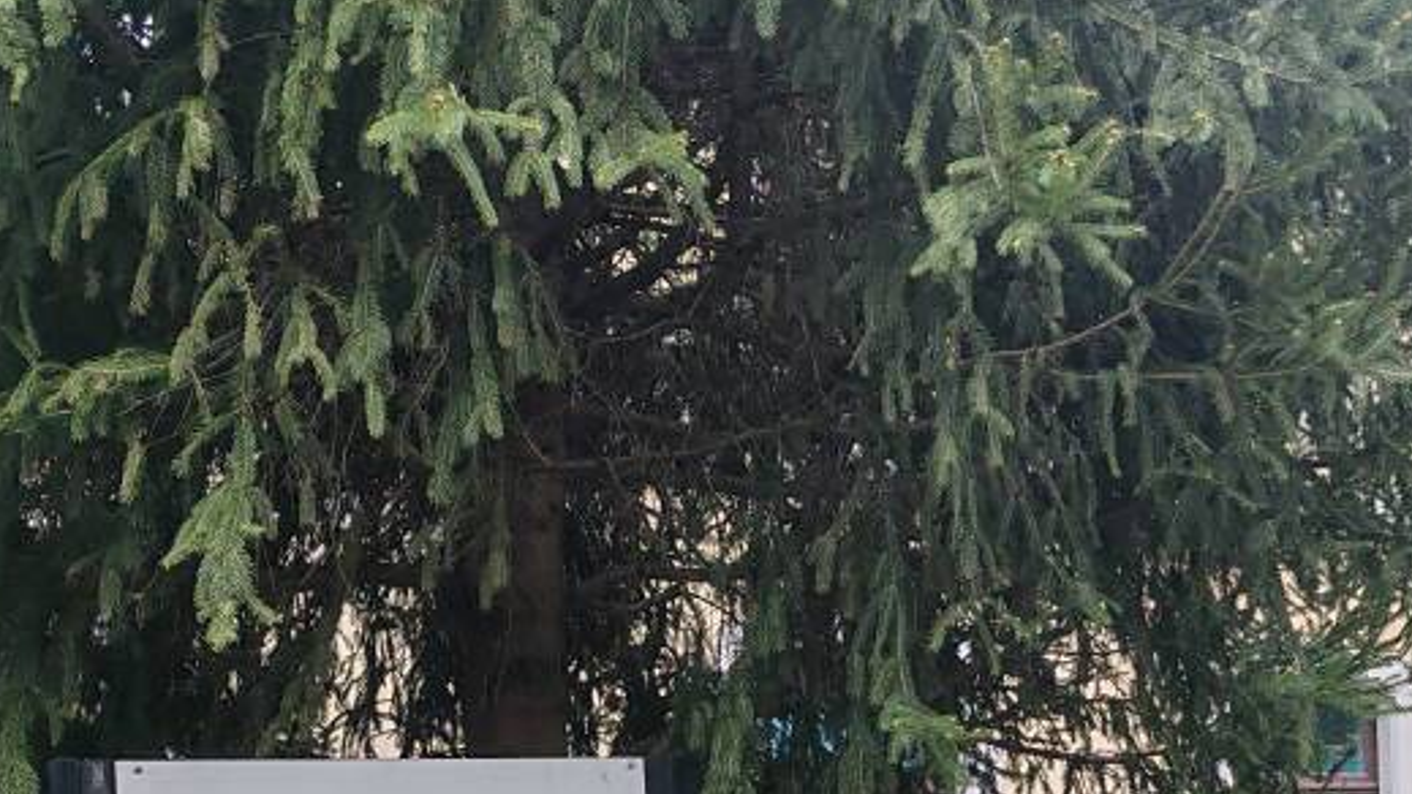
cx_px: 1064
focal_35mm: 58
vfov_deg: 19.8
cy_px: 892
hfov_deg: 35.2
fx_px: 2172
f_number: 1.9
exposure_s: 1/290
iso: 50
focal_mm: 6.12
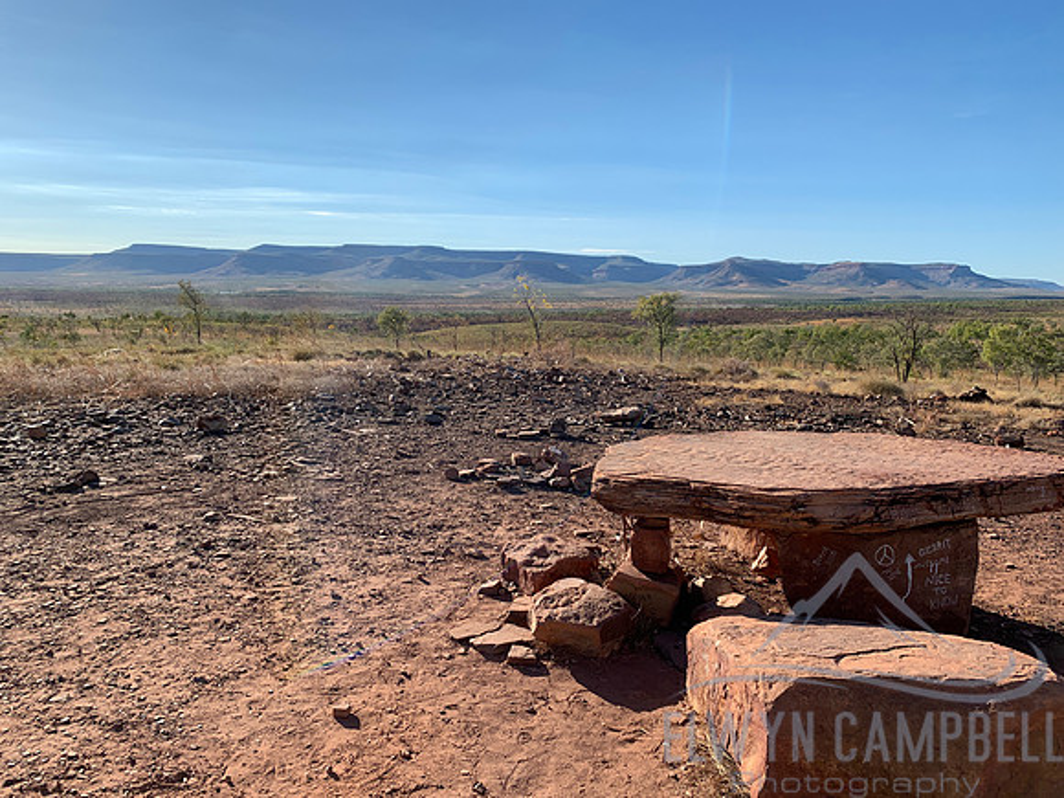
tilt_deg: -7.6
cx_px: 532
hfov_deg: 67.3
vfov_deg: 53.1
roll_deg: -0.6
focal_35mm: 26
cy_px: 399
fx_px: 799
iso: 25
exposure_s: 1/2681
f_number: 1.8
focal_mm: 4.25
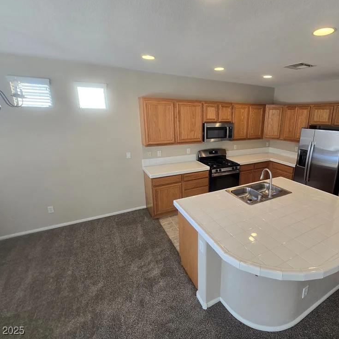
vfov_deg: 87.4
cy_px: 164
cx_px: 214
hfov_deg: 85.5
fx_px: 177
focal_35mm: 16
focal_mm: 2.2
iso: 80
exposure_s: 1/60
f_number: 2.2
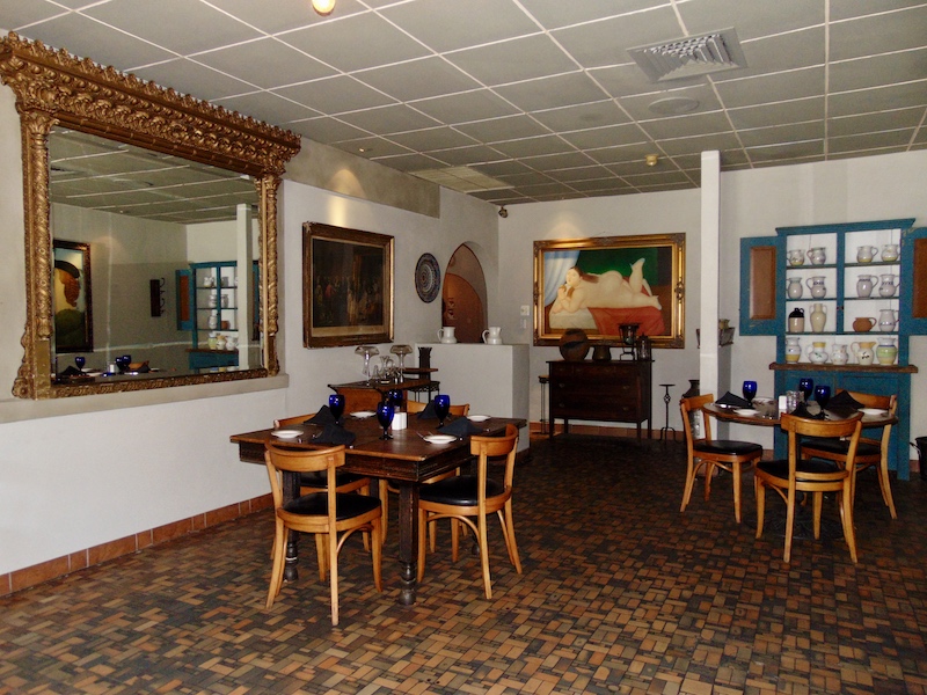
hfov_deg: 69.4
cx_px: 464
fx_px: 669
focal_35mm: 25
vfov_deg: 54.9
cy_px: 348
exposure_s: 1/30
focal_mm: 4.5
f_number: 3
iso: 250
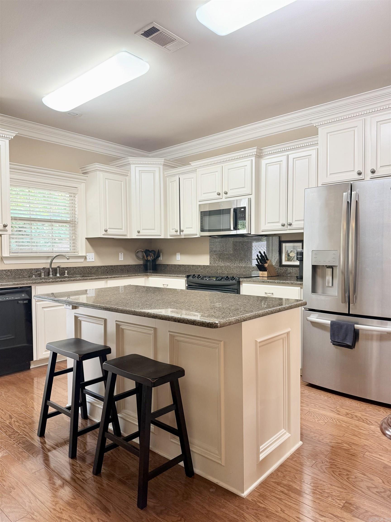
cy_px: 261
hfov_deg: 56.8
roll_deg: +0.2
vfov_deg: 71.6
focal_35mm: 24
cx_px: 196
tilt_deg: -0.9
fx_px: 361
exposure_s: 1/60
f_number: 1.78
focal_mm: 6.76
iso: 160
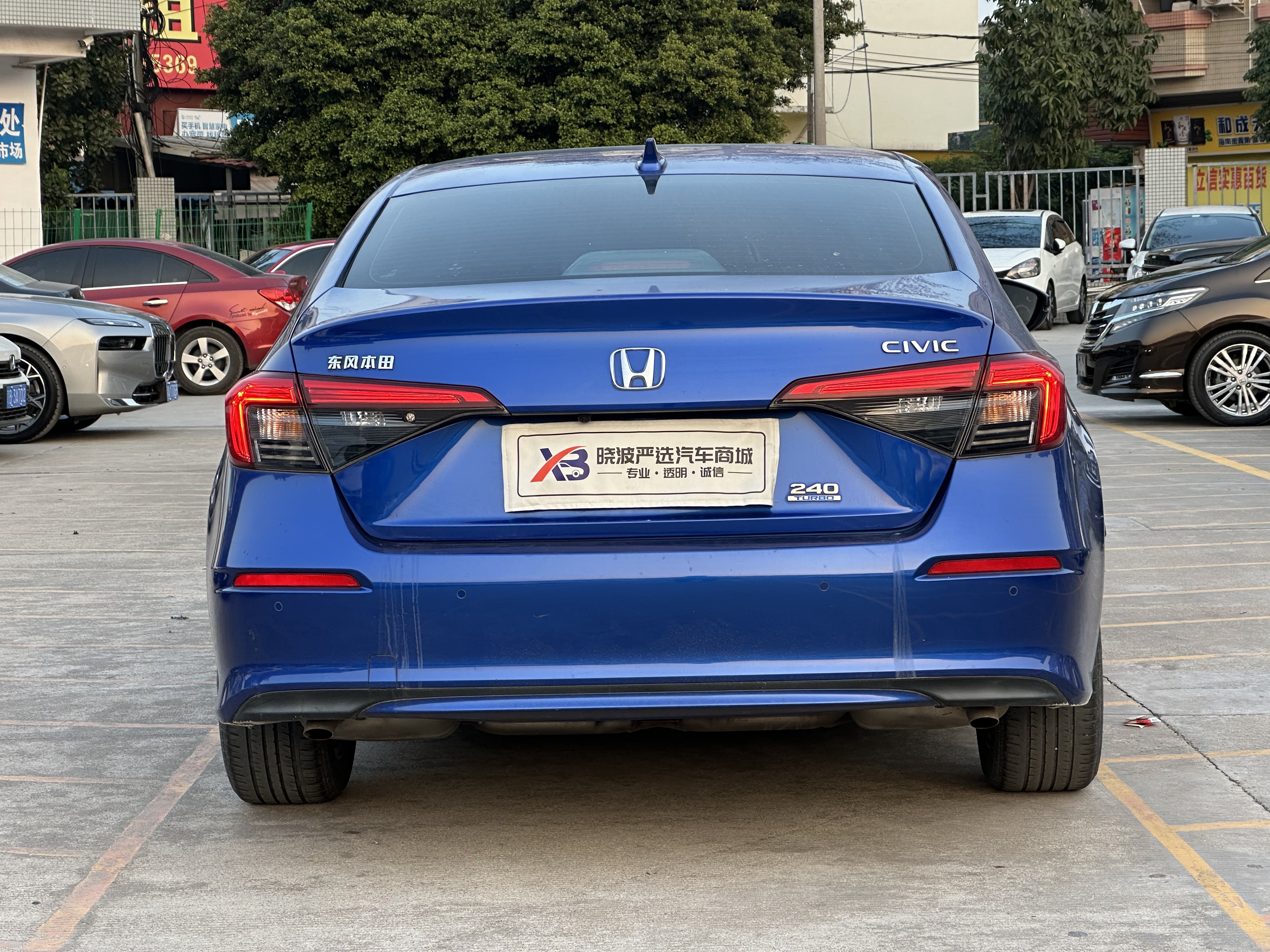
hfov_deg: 25.3
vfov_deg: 19.1
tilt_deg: -4.4
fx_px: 2825
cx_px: 635
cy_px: 476
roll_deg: +0.9
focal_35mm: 77
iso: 64
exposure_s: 1/99
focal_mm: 9
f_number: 2.8
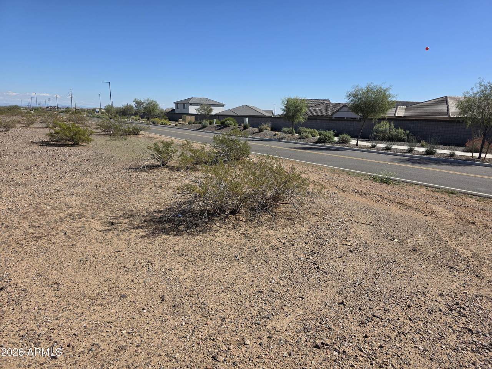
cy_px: 184
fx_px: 327
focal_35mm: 23
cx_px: 246
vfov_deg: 58.9
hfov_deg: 73.9
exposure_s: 1/7626
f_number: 1.7
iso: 80
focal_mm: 6.3
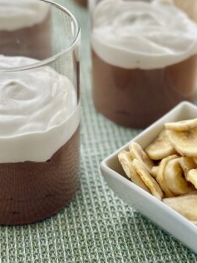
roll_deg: -1.0
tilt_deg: -35.2
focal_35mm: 76
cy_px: 66
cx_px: 79
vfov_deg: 25.4
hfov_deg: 19.4
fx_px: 577
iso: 80
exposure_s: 1/121
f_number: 1.78
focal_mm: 6.86
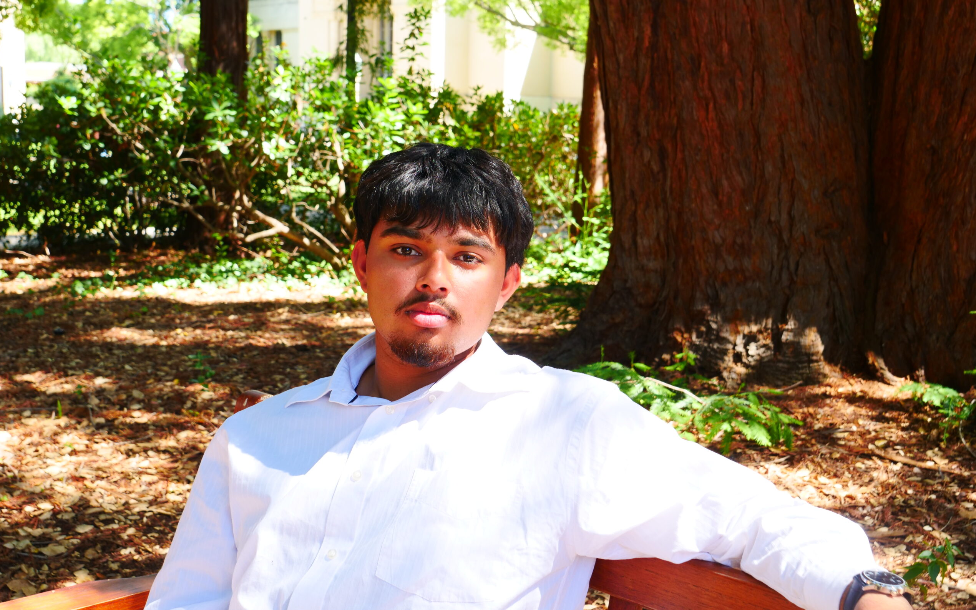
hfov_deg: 42.6
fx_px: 1250
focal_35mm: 47
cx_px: 489
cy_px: 289
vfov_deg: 27.4
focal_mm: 22
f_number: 5
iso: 200
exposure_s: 1/60
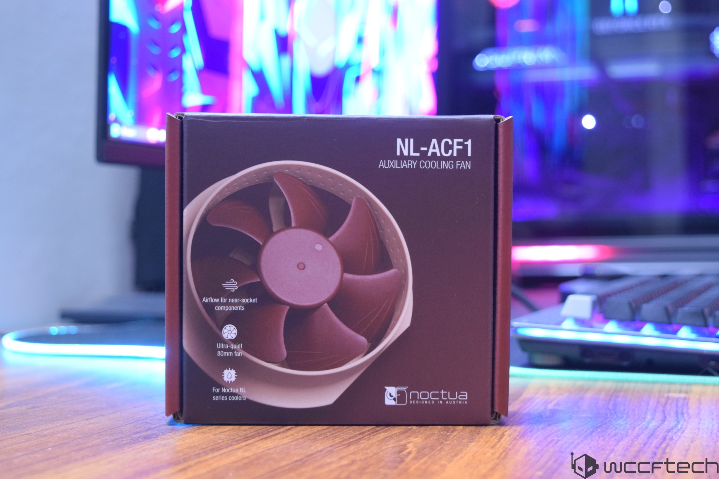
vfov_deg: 21.6
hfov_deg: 31.9
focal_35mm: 63
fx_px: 1258
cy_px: 240
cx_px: 360
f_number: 5.6
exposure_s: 1/8
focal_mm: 42
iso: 1600
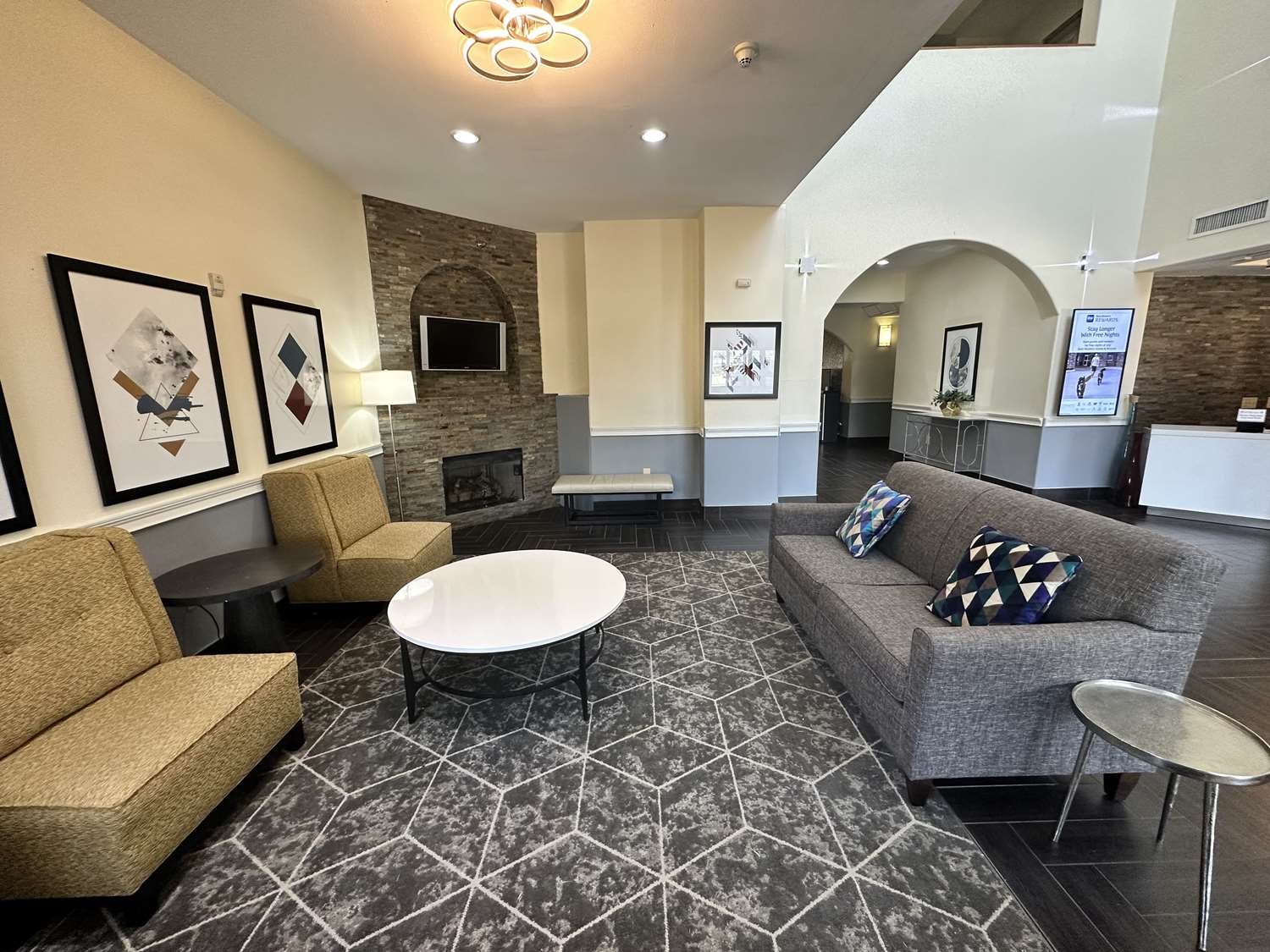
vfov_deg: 85.7
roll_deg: +0.7
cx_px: 635
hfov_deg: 102.1
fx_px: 514
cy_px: 476
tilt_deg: -11.6
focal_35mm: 14
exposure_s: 1/60
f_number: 2.2
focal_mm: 2.22
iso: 200
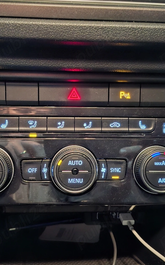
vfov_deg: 58.1
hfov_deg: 38.3
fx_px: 237
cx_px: 71
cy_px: 133
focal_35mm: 33
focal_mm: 5.54
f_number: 1.8
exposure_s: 1/7
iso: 2000
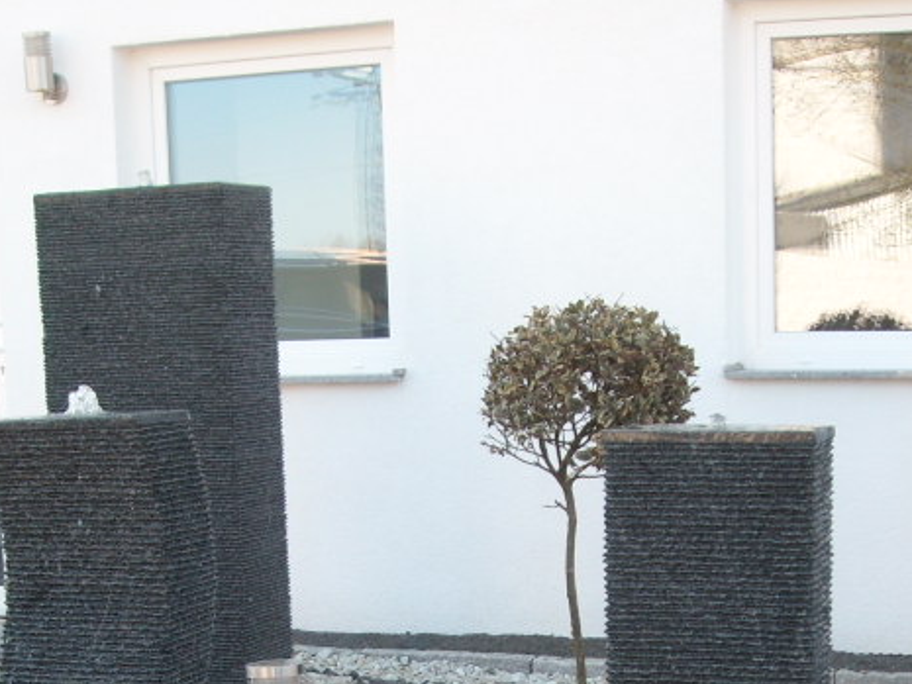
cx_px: 586
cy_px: 731
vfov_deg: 18.5
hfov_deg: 25.2
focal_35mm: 77
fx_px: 2029
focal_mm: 5.7
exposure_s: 1/176
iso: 64
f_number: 2.8
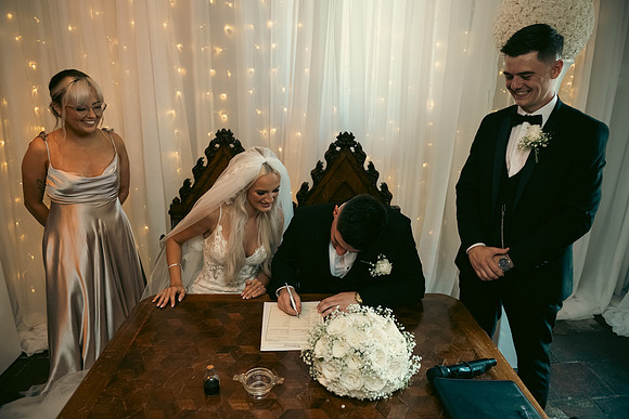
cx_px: 314
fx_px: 419
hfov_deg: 73.7
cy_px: 210
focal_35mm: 24
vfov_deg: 53.2
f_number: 3.5
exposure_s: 1/160
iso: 1250
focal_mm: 24
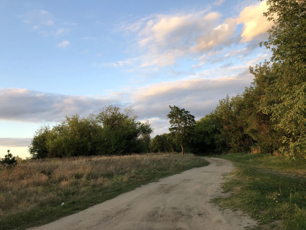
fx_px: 248
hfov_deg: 63.4
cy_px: 115
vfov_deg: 49.7
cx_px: 153
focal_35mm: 28
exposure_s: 1/239
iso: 20
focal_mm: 4
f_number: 1.8
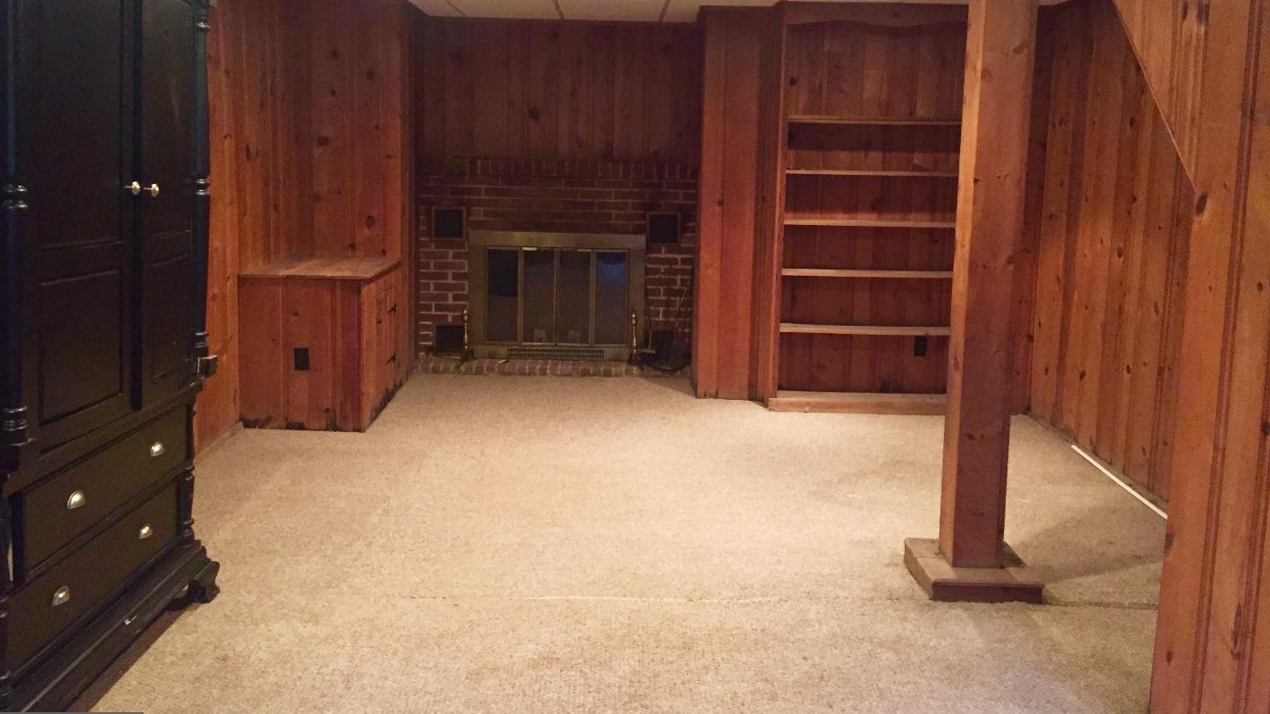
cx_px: 631
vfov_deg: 36.5
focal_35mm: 32
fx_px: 1078
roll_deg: -1.0
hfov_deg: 61.0
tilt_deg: -7.4
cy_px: 281
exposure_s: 1/15
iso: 400
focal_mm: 4.15
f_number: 2.2
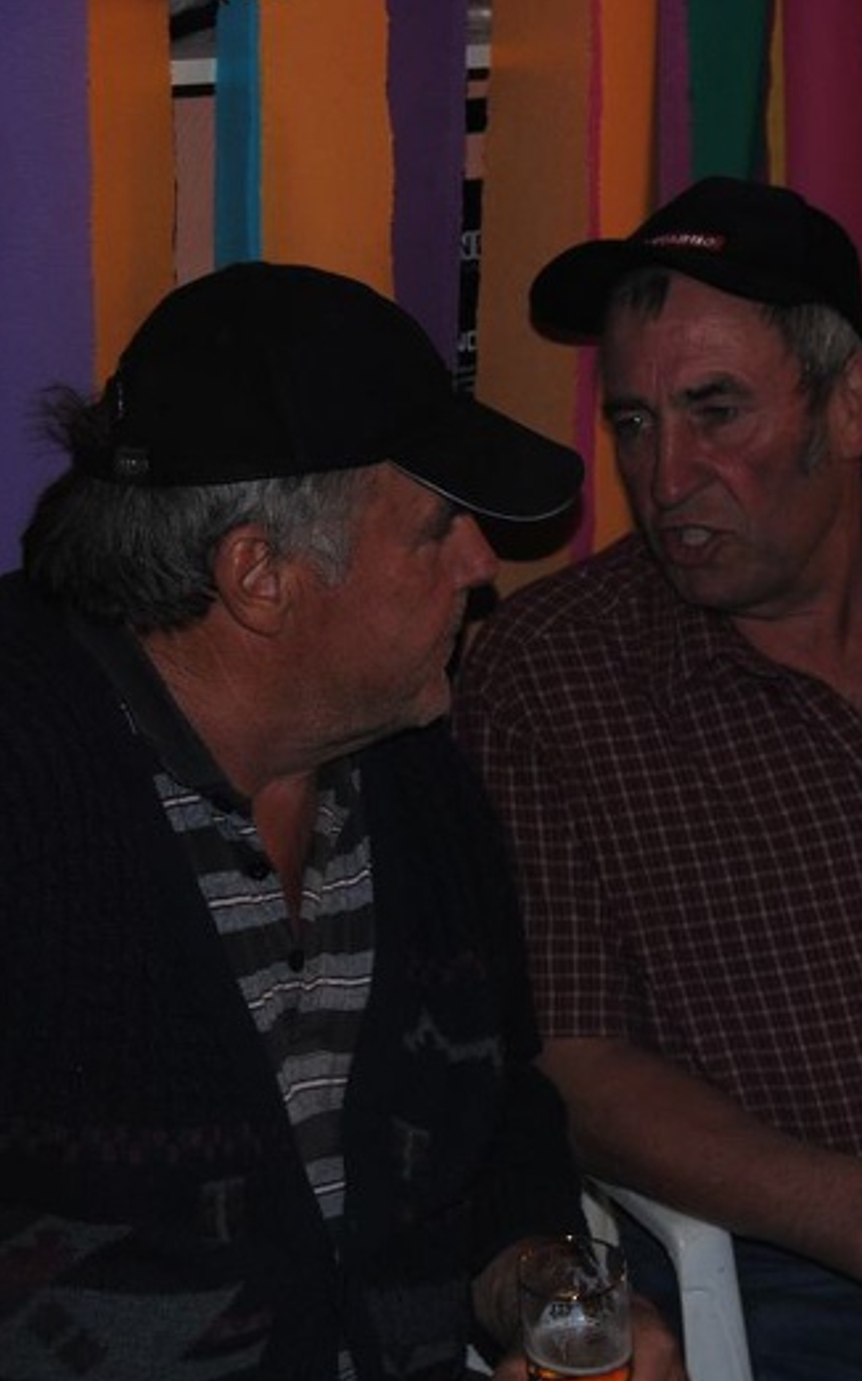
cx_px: 545
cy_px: 690
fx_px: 2971
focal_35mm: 79
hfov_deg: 16.5
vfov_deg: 26.2
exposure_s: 1/60
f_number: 4.5
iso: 200
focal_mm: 34
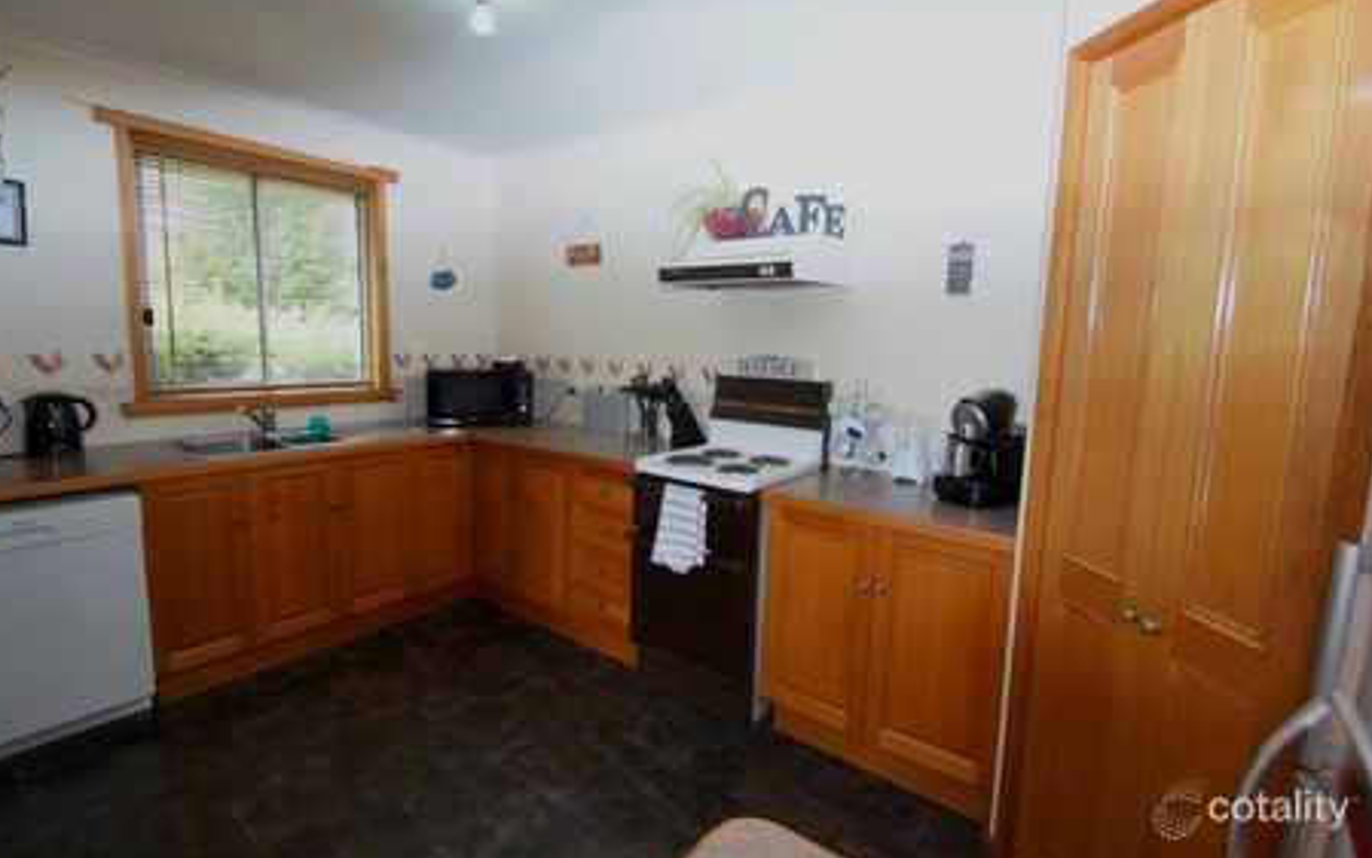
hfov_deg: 97.8
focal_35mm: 16
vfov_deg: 71.2
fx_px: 598
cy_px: 392
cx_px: 681
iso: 1600
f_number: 4
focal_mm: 10
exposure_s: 1/160
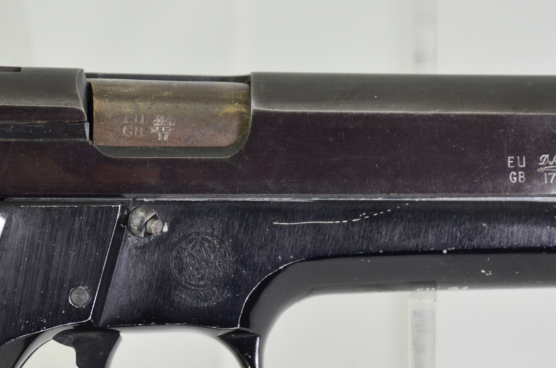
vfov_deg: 4.5
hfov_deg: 6.8
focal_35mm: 306
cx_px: 205
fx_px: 4713
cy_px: 271
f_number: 5.6
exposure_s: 1/250
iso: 720
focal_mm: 135
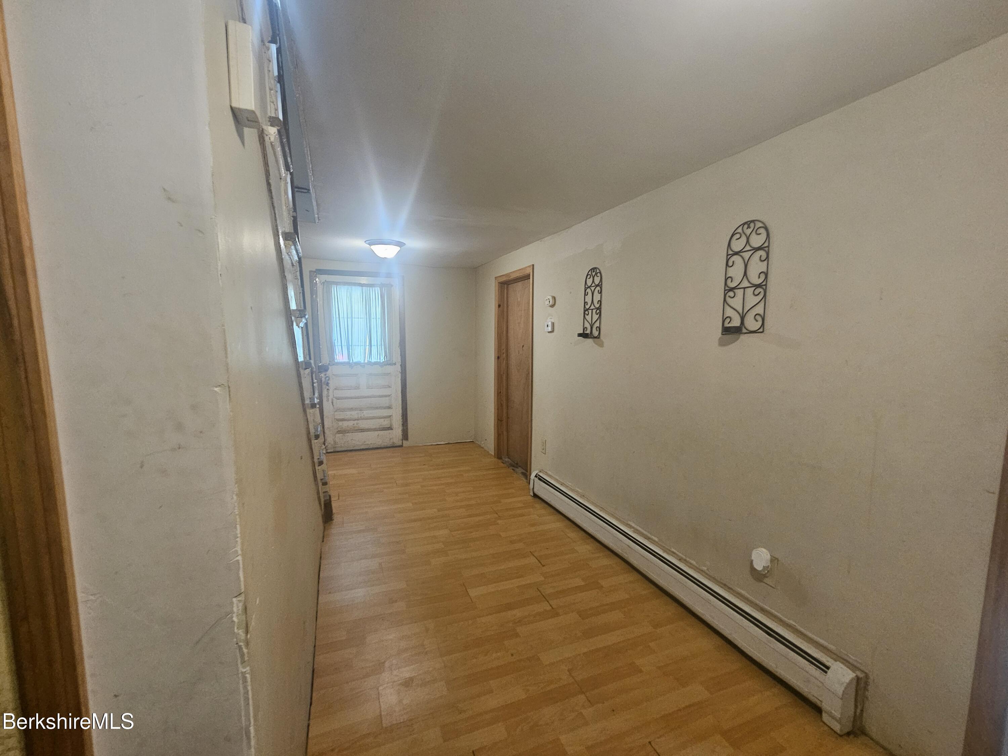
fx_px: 379
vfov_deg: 89.9
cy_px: 378
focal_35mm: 13
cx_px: 504
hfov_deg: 106.2
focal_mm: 2.2
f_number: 2.2
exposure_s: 1/40
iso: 320
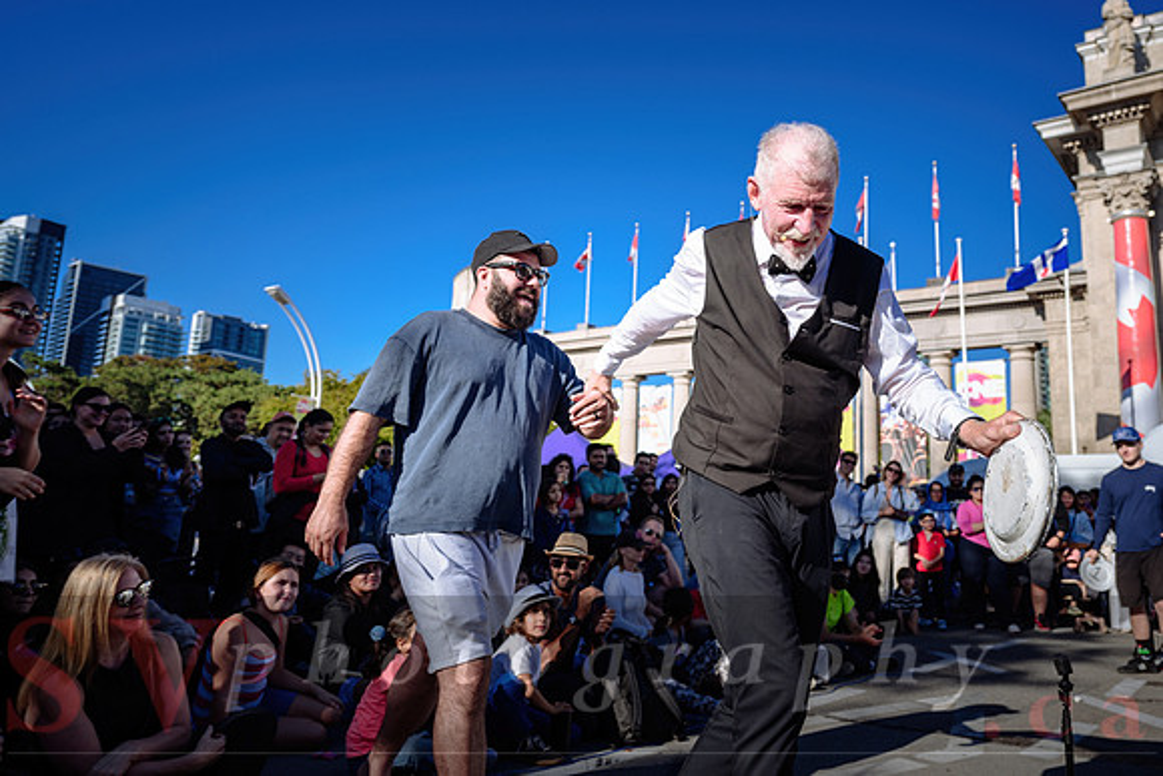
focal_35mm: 27
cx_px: 657
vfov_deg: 47.3
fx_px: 885
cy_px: 346
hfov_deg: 66.4
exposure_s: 1/250
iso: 64
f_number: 3.5
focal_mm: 24
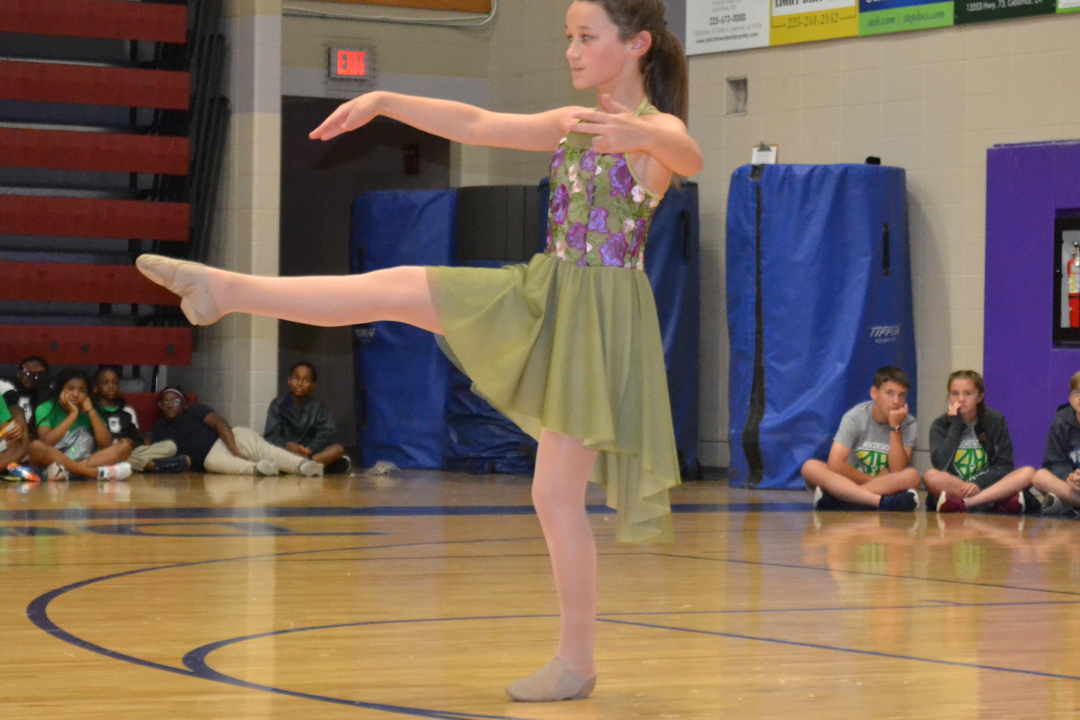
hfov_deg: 16.3
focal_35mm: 126
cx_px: 564
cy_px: 457
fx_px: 3772
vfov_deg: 10.9
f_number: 5.6
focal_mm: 55
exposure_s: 1/60
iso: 3200
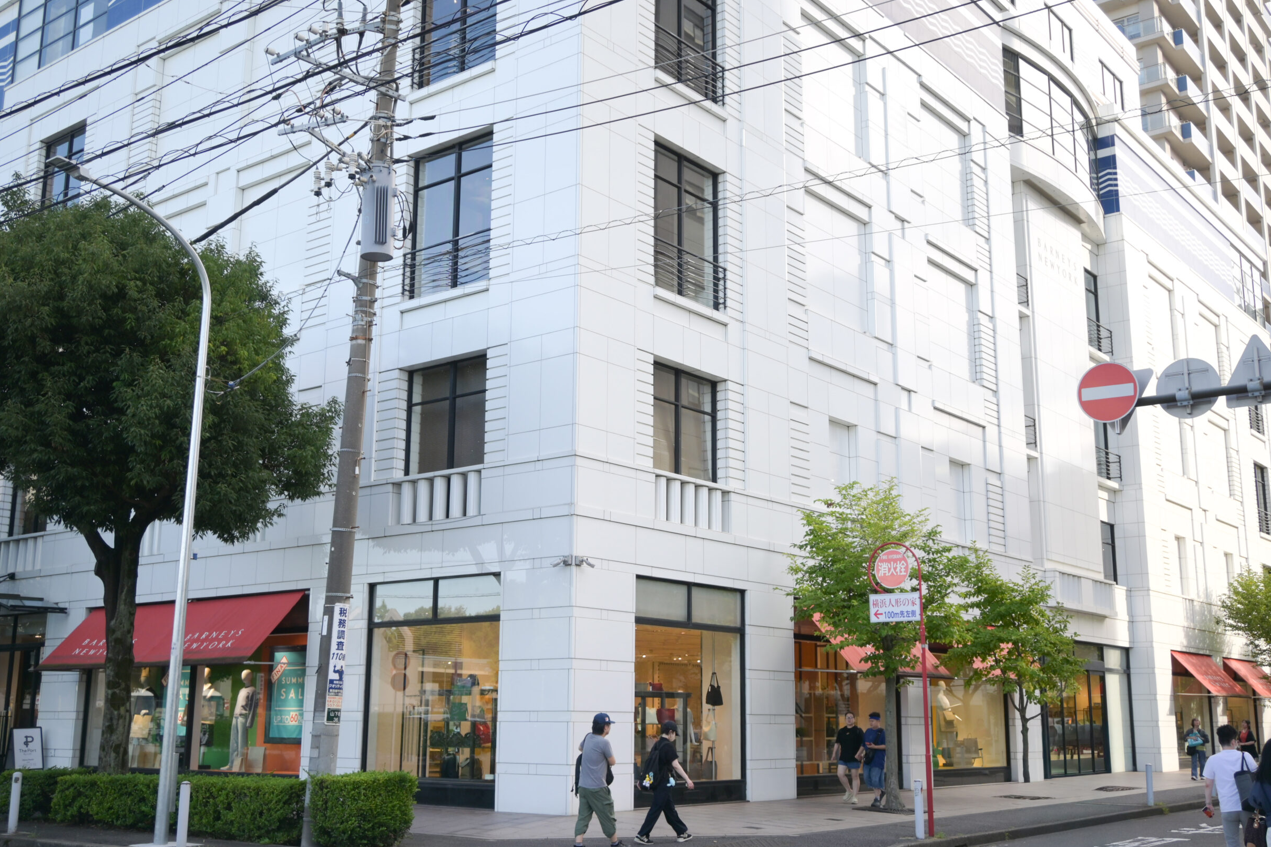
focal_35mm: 37
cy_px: 420
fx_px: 1290
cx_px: 642
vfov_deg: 36.4
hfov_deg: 52.5
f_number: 4.2
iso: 100
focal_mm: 23
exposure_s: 1/200
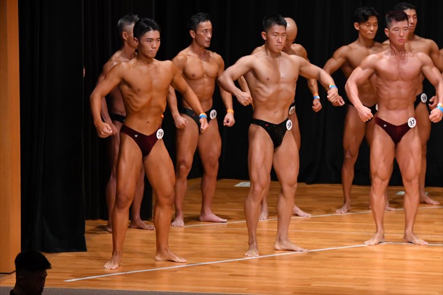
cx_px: 222
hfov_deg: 8.1
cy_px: 148
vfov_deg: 5.4
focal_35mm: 255
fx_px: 3136
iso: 5000
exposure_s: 1/400
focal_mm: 170
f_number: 5.6
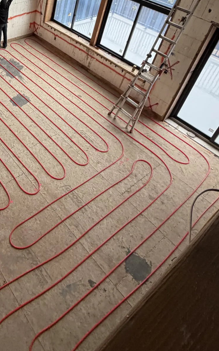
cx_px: 0
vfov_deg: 57.7
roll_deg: -4.6
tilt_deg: -33.8
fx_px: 286
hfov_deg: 37.4
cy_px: 65
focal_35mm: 30
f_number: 2.2
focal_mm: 2.22
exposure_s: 1/121
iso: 250
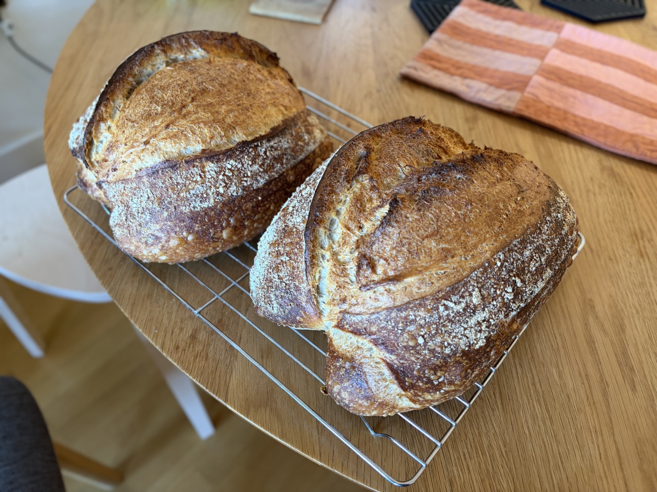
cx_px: 328
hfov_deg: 67.3
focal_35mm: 26
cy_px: 246
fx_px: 493
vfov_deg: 53.1
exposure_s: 1/50
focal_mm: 5.96
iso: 250
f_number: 1.6
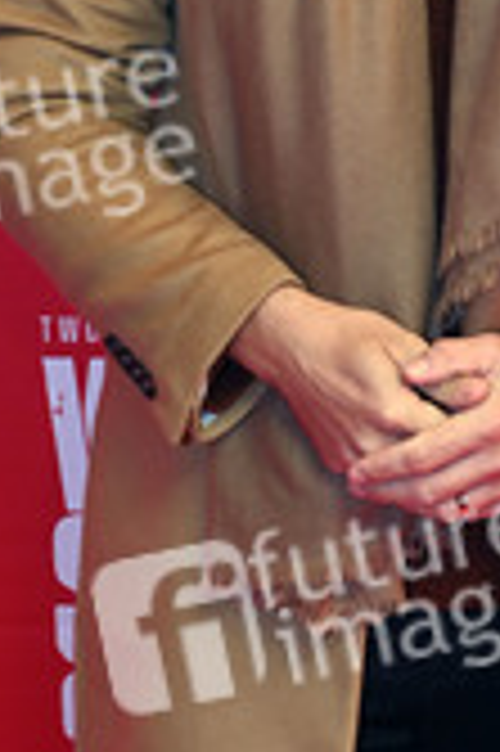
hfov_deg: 13.1
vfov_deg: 19.1
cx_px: 455
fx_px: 2150
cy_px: -68
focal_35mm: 103
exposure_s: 1/125
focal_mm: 43
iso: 1250
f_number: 2.8
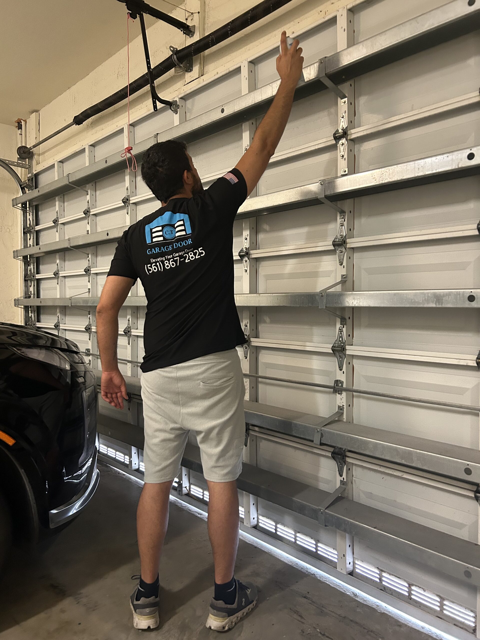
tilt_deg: -1.3
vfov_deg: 67.3
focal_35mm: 26
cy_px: 320
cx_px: 240
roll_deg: -0.7
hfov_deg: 53.1
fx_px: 481
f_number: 1.5
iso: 400
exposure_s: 1/40
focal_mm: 5.7
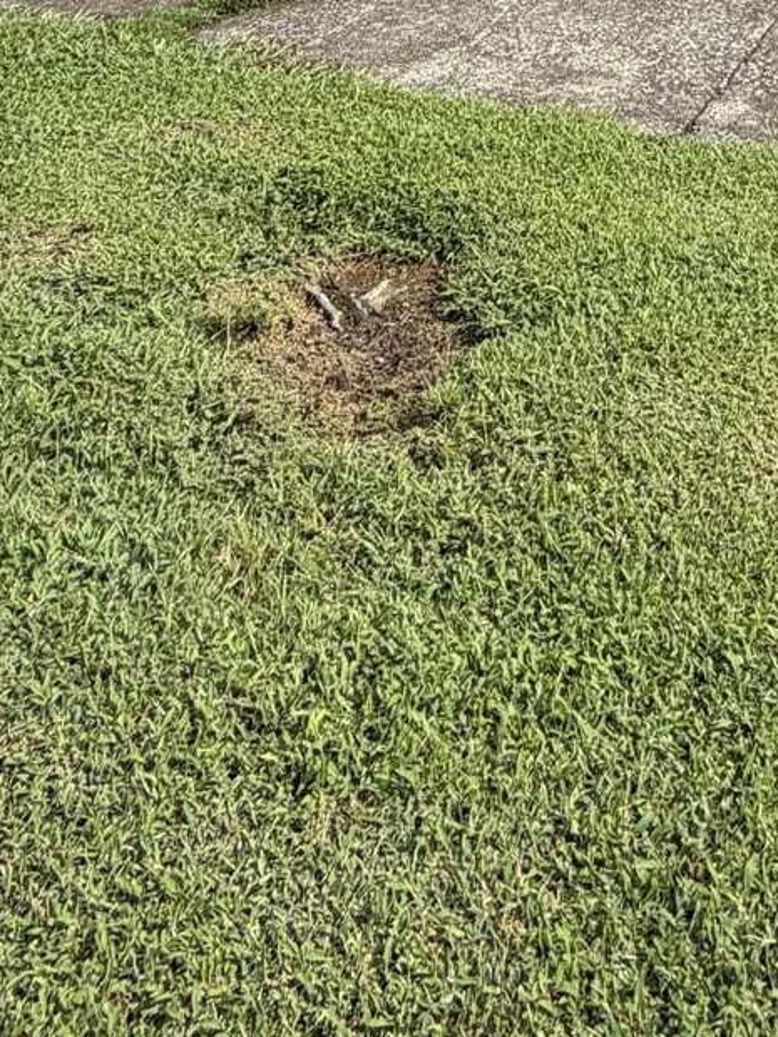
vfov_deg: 26.7
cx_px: 736
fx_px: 1558
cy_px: -508
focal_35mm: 52
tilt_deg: +0.1
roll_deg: +1.1
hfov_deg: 26.8
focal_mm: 2.22
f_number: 2.2
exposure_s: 1/770
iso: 20
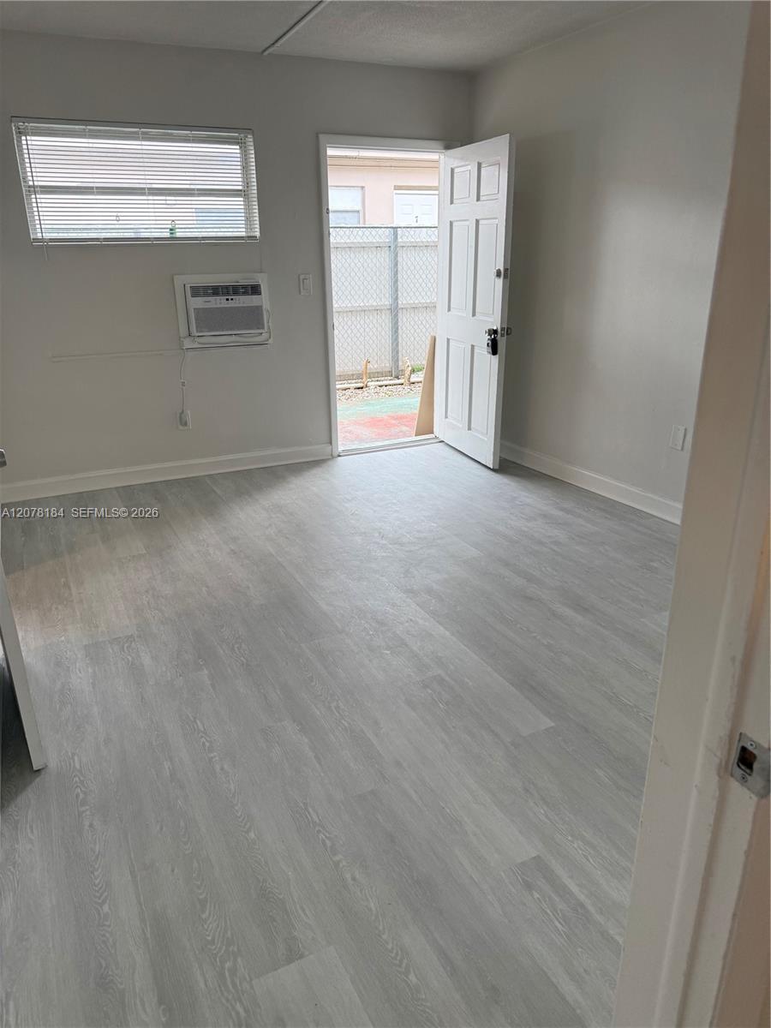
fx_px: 713
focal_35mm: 24
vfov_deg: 71.6
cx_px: 386
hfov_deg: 56.8
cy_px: 514
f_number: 1.78
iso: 125
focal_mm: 6.76
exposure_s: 1/232
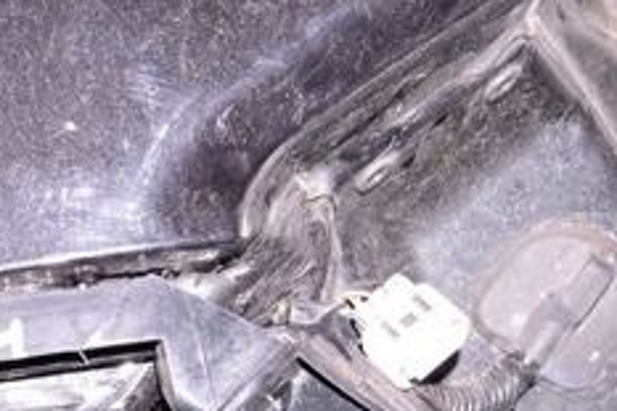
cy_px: 391
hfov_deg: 17.1
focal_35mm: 111
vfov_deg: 12.2
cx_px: -222
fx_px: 1907
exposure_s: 1/160
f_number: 8
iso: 1600
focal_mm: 27
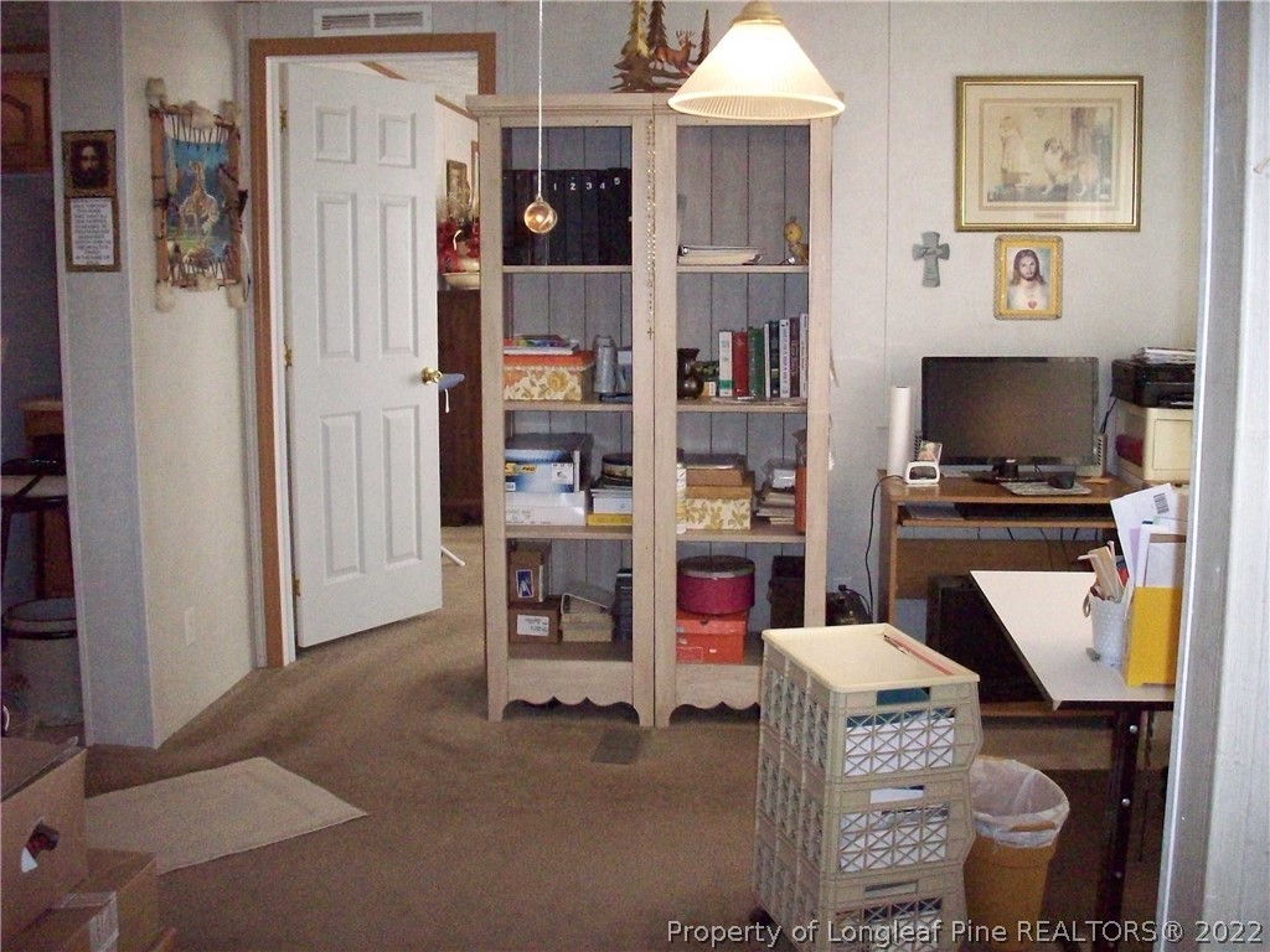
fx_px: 1357
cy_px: 476
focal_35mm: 37
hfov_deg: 50.1
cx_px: 635
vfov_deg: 38.7
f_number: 2.8
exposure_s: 1/128
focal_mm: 6.2
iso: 800
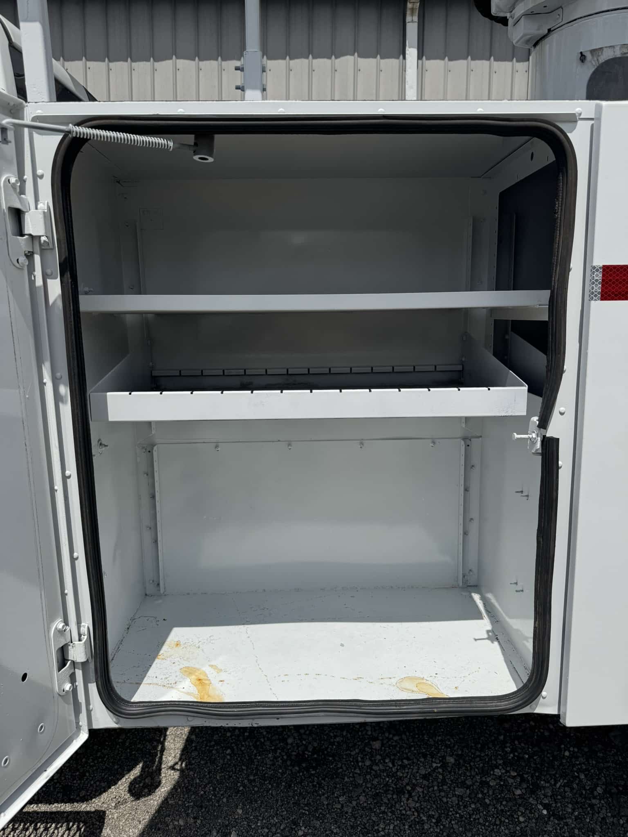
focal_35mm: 24
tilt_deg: -7.5
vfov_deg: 71.6
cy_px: 418
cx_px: 314
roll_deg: -0.7
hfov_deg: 56.8
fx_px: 581
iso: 80
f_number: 1.78
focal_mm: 6.76
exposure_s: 1/10417
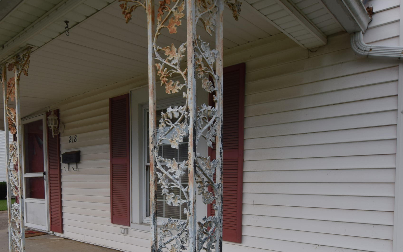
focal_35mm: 27
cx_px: 135
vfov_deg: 44.2
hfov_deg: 66.6
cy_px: 195
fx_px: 297
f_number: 8
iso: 220
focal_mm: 10
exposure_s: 1/250
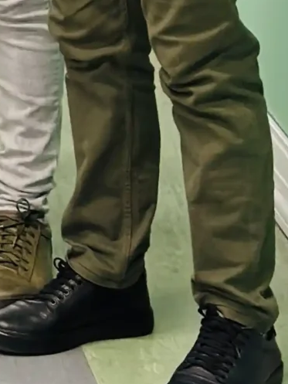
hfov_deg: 5.8
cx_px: -345
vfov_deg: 7.6
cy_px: -477
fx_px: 2739
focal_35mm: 247
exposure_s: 1/50
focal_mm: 6.86
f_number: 1.78
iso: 125
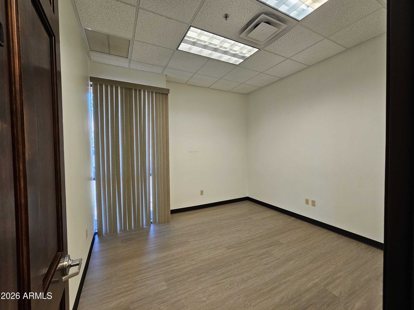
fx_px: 155
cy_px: 155
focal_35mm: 13
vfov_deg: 89.9
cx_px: 207
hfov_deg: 106.2
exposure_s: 1/60
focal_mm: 2.2
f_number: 2.2
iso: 125
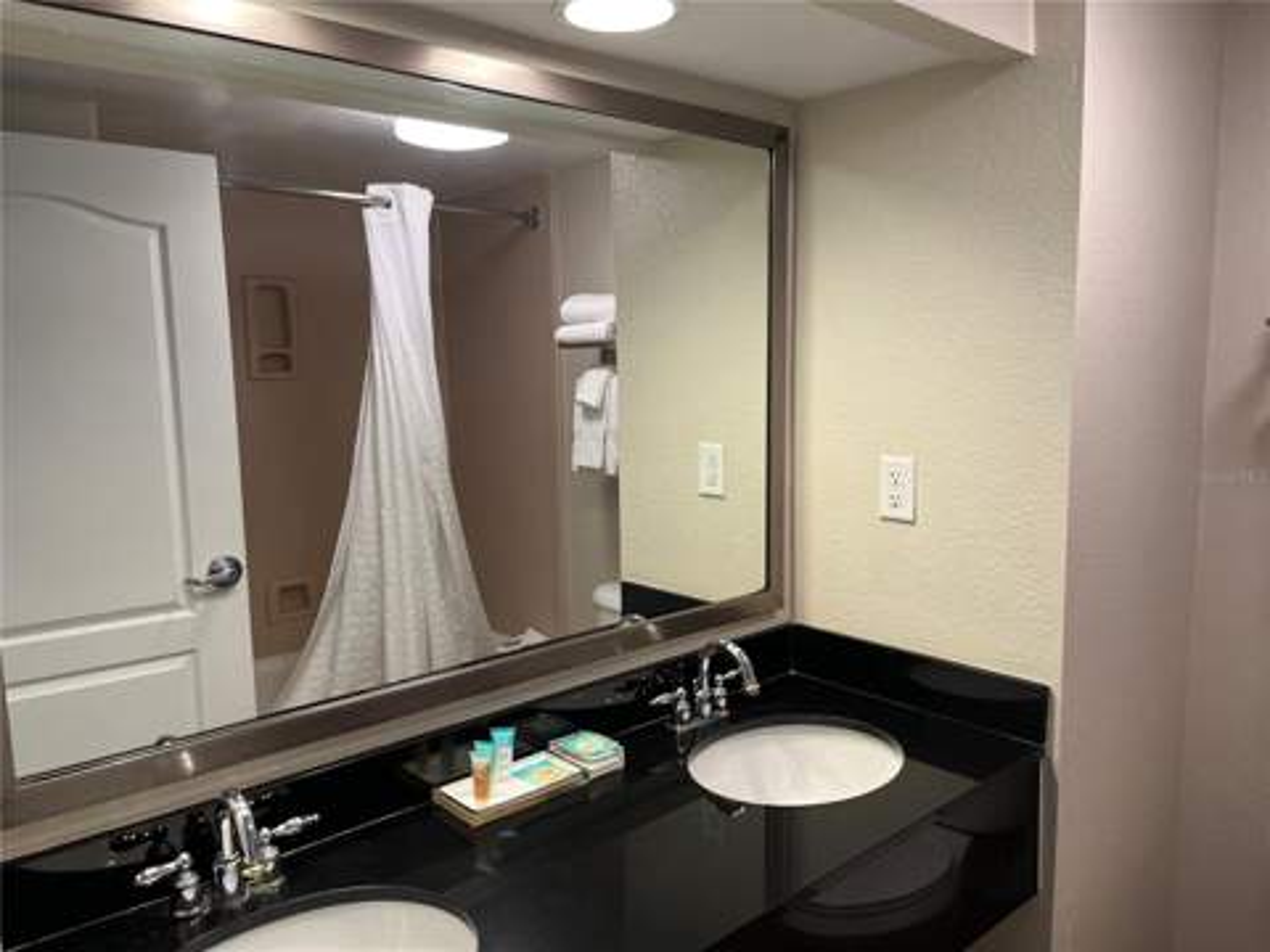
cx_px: 635
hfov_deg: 67.3
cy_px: 476
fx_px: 954
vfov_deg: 53.1
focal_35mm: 26
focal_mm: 5.1
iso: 125
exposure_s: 1/120
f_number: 1.6
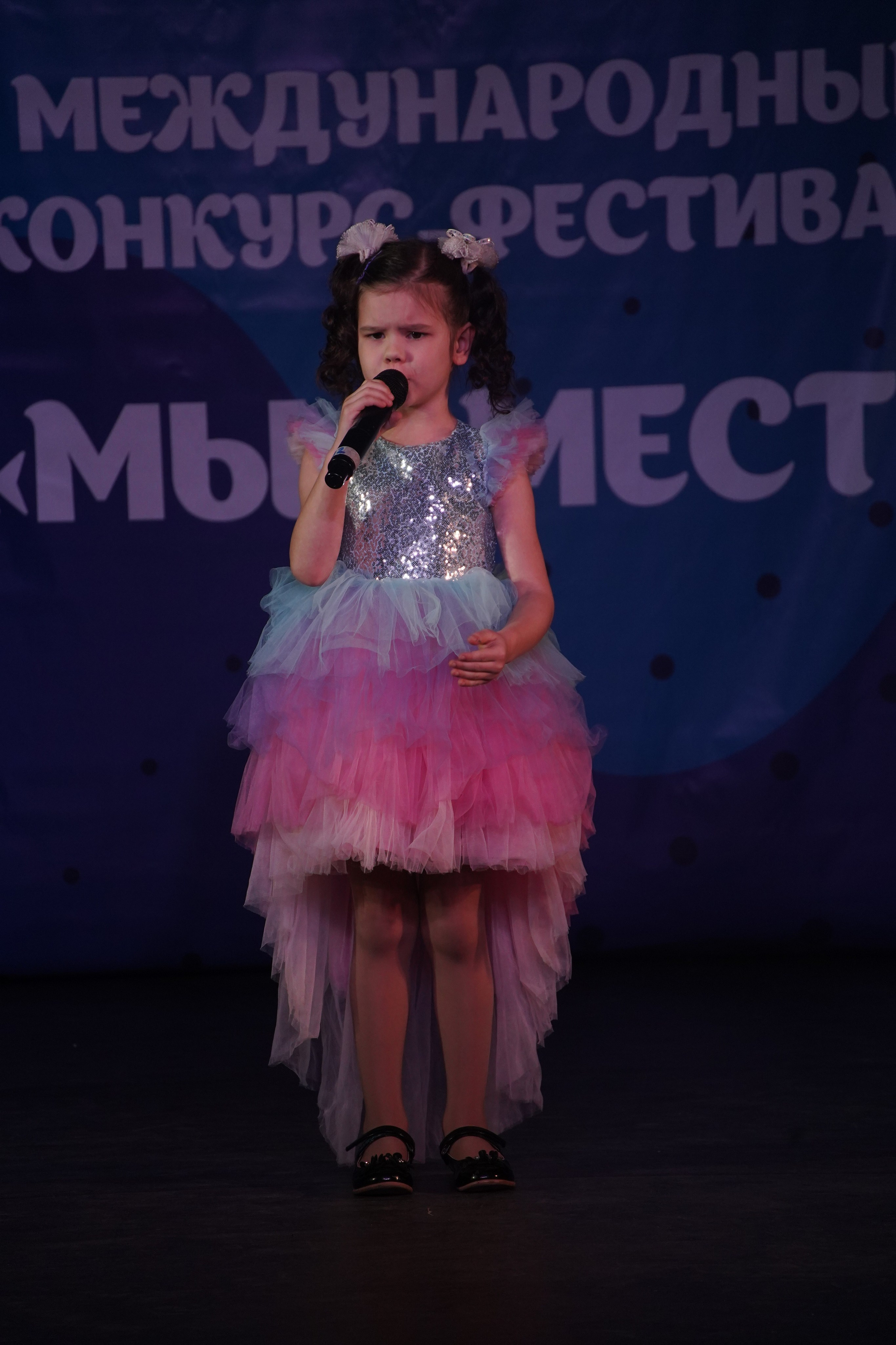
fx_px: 11199
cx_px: 448
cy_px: 672
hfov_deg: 4.6
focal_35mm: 300
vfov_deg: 6.9
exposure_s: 1/400
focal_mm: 300
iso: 2000
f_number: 6.3
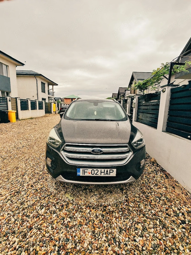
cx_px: 96
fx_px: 118
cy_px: 128
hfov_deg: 78.1
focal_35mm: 16
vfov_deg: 94.5
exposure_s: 1/1000
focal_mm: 1.96
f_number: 2.2
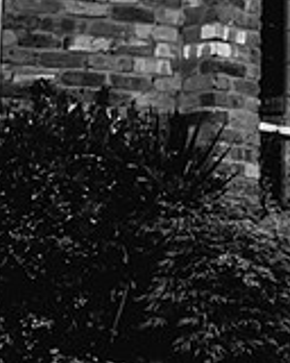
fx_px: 1330
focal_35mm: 124
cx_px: 480
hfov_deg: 11.7
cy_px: 128
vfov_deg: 15.5
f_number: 1.4
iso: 125
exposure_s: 1/250
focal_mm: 35
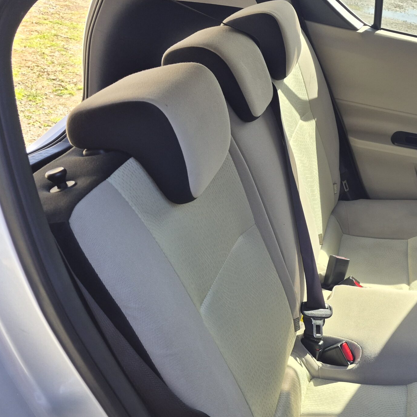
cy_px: 272
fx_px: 518
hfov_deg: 42.0
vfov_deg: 43.3
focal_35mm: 38
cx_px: 330
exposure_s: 1/732
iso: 80
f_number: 1.8
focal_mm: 5.4
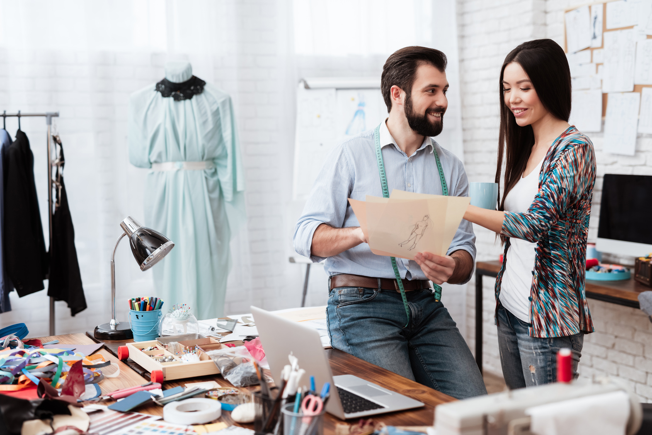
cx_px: 326
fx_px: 906
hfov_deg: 39.6
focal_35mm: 50
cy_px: 218
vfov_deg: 27.0
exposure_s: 1/160
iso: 320
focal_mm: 50
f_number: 2.2
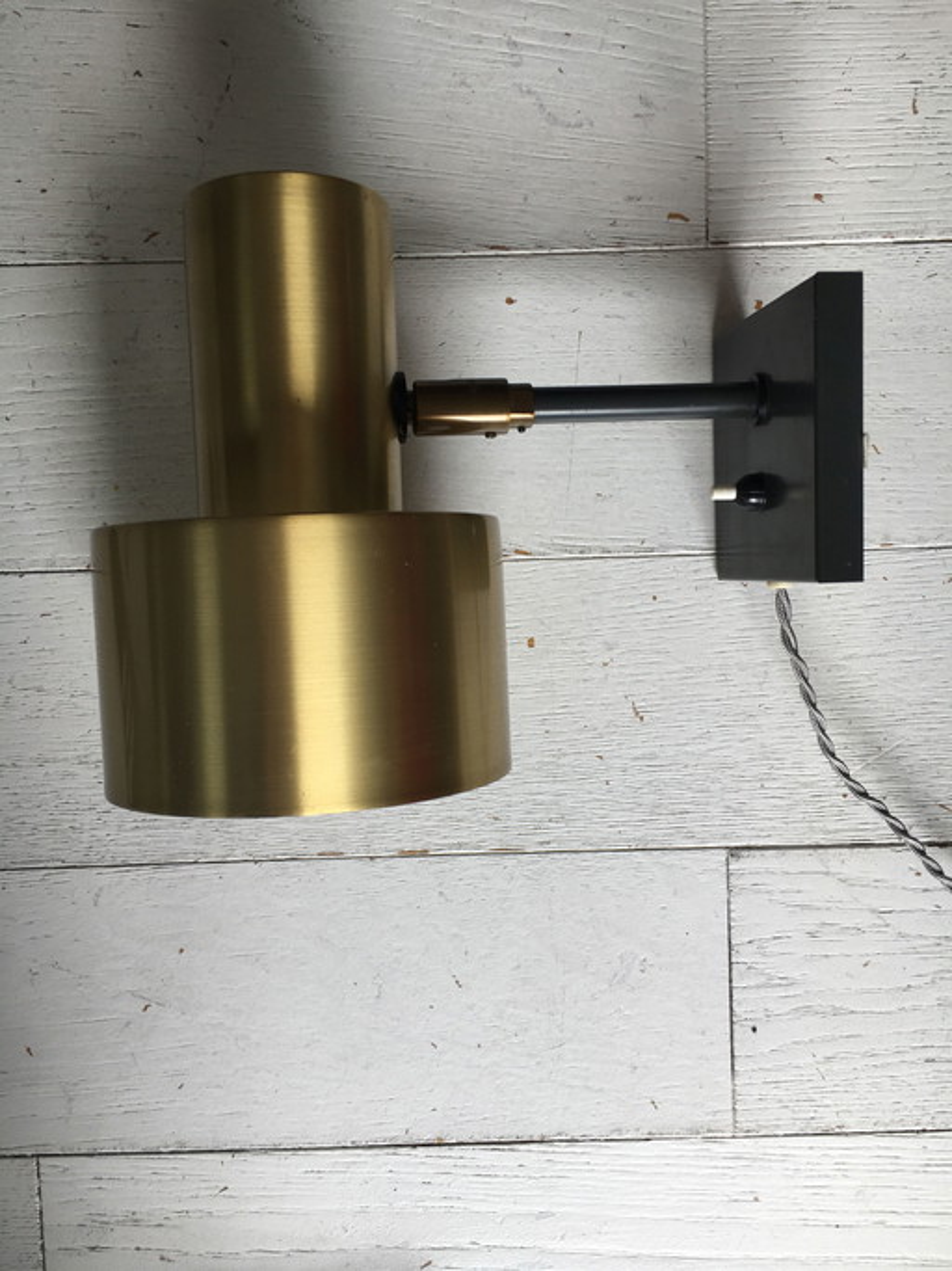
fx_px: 1064
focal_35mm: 29
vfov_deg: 61.7
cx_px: 476
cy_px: 636
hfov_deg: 48.2
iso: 25
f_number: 2.2
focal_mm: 4.15
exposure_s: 1/158
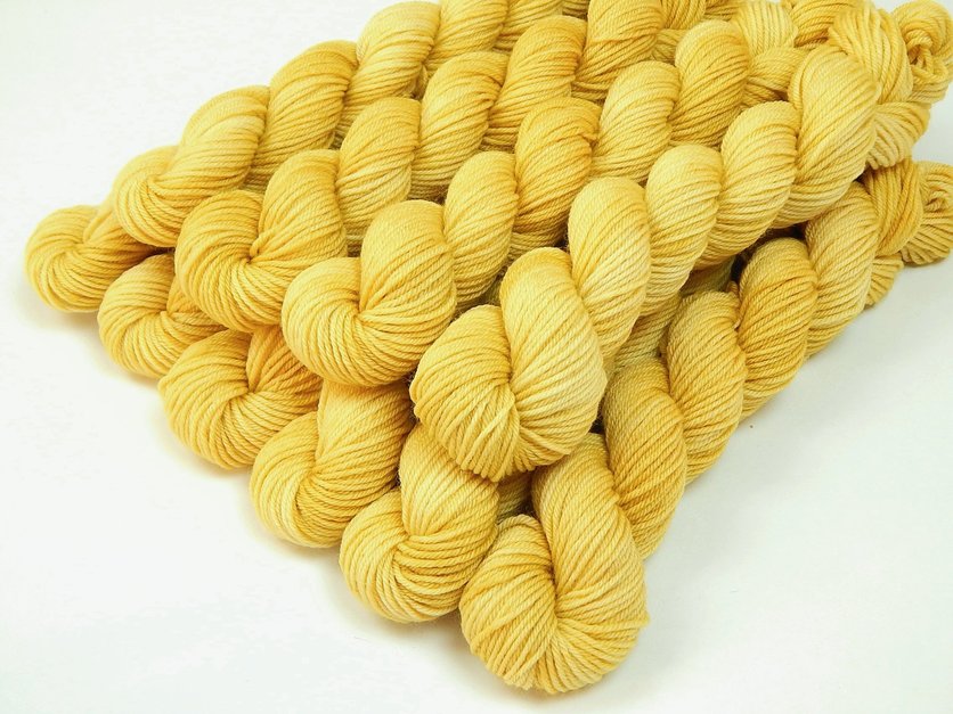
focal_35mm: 49
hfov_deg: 38.9
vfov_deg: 29.7
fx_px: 1349
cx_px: 476
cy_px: 357
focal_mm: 8.6
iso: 160
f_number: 3.7
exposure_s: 1/30
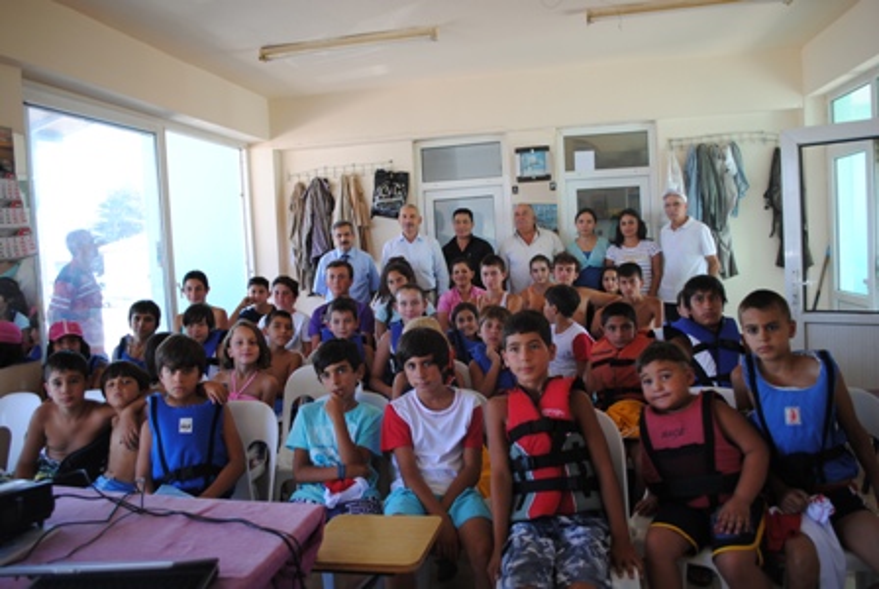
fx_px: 660
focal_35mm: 27
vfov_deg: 48.1
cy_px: 294
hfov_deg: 67.3
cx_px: 440
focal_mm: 18
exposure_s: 1/40
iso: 100
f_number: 3.5
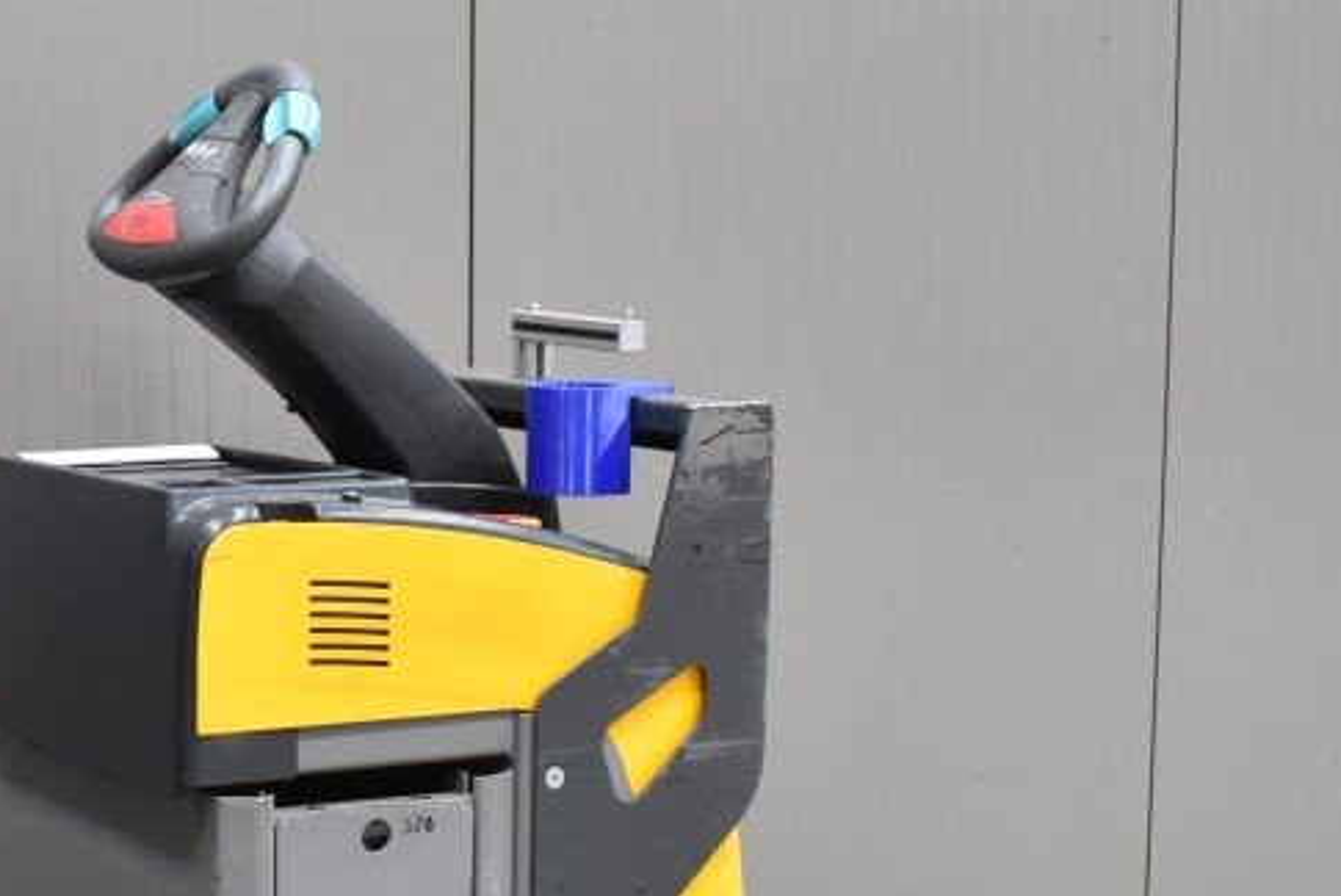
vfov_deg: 15.3
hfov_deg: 22.2
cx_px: 77
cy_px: 700
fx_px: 3317
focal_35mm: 89
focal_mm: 24
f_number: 5
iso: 1600
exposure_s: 1/30
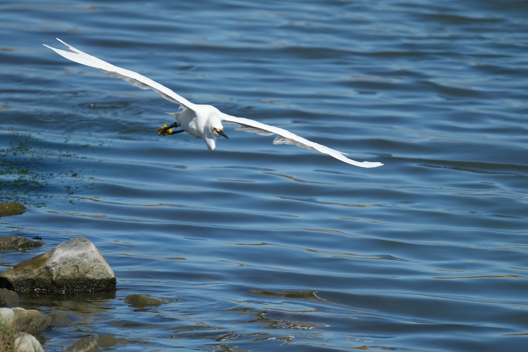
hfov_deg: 2.5
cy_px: 176
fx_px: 12319
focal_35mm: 840
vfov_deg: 1.6
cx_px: 264
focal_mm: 560
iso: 640
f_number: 6.3
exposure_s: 1/3200
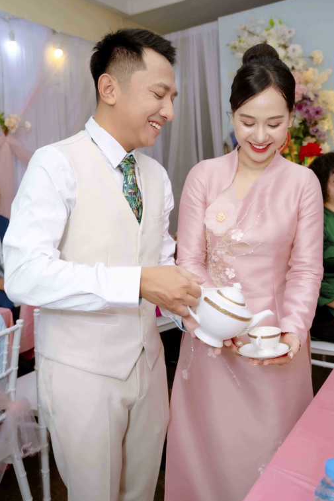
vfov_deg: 57.0
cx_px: 173
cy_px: 231
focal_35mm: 33
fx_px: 461
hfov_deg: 39.8
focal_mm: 30.1
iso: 640
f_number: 4
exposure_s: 1/125
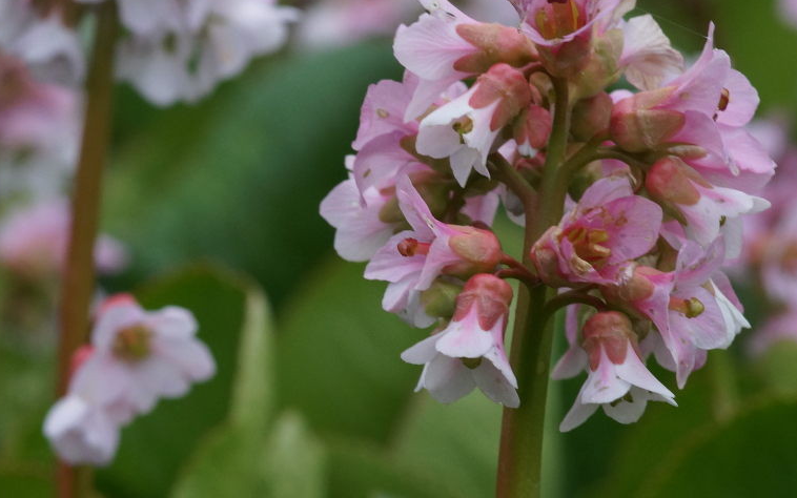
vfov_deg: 5.4
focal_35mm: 242
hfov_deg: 8.7
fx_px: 5257
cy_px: 229
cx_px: 451
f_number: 8
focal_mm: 100
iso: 500
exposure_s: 1/160
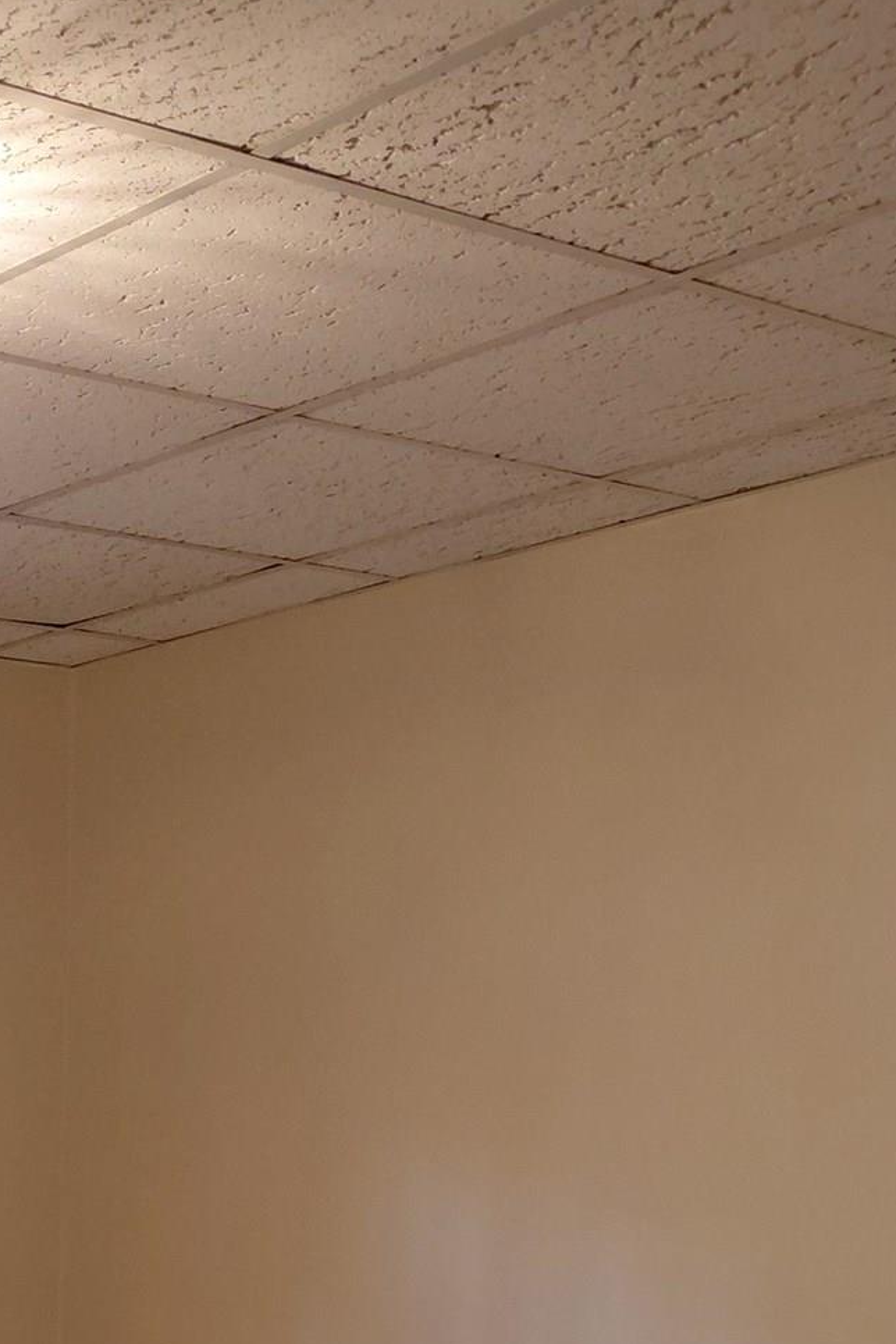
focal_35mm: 62
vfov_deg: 29.3
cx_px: -118
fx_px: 2314
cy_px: 1475
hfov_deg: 20.7
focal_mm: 4.69
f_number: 1.8
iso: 250
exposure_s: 1/60
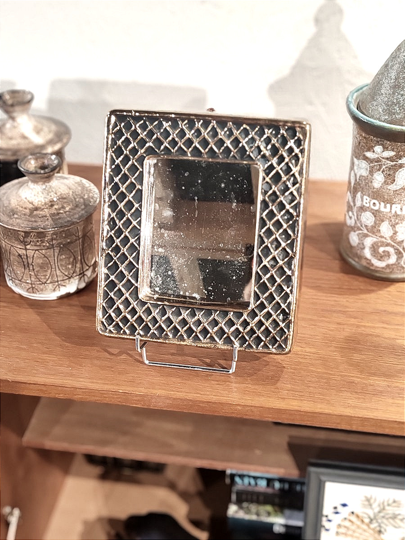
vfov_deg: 35.5
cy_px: 270
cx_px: 202
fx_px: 842
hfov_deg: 27.0
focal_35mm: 54
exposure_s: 1/100
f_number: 2.4
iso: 1600
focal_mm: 6.12
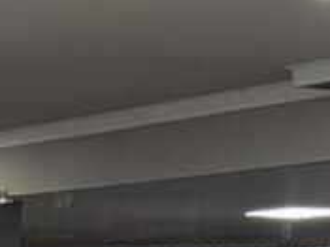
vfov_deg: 8.0
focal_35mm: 178
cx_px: -620
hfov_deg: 9.2
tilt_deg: -5.9
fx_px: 1696
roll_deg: -0.5
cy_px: 483
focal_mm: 5.96
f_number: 1.6
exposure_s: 1/40
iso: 400
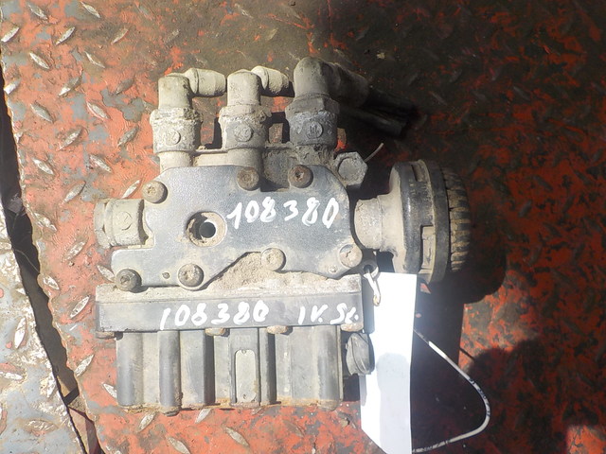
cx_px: 303
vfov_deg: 46.8
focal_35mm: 30
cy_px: 227
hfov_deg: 60.0
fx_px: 525
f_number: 3.3
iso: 125
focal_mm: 4.1
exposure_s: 1/500
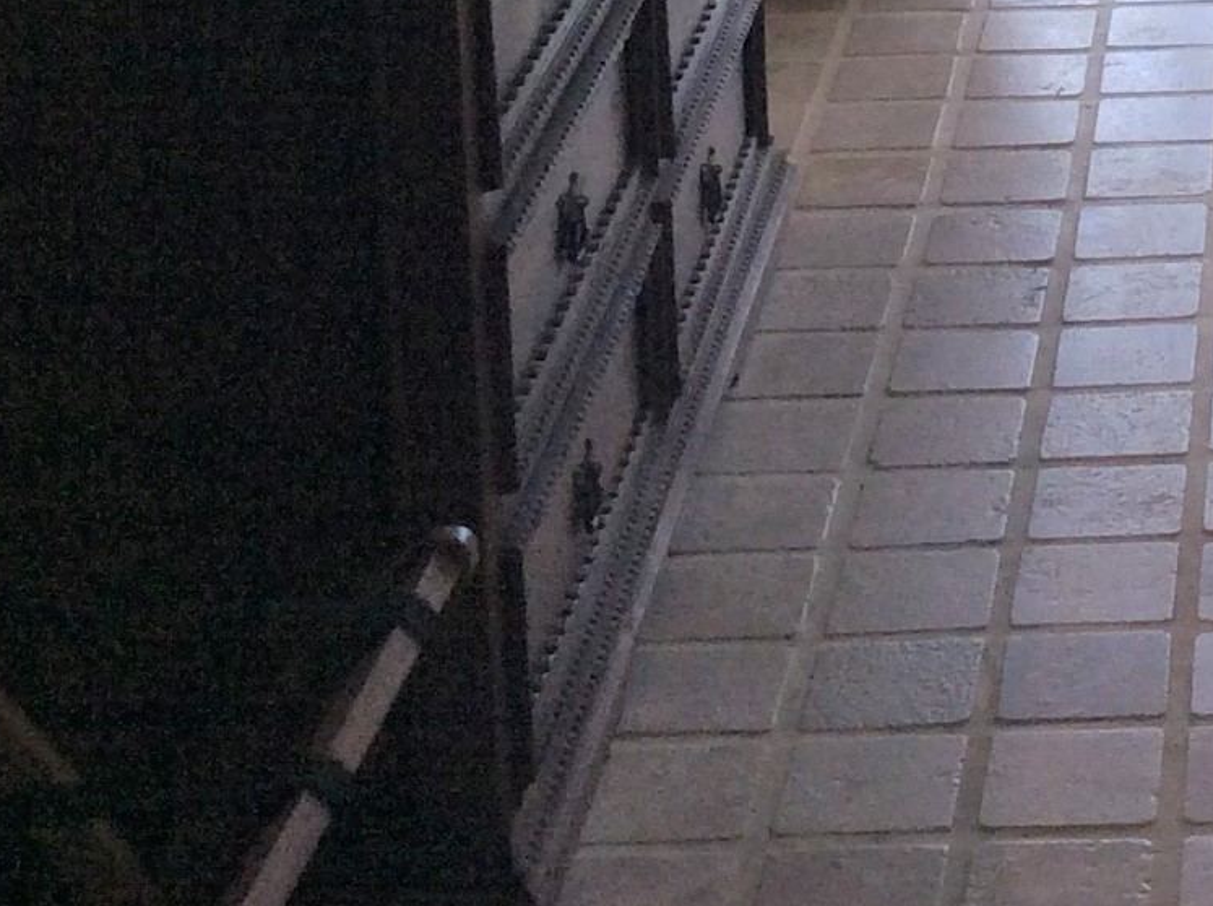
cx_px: 1489
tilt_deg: -10.6
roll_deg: +2.6
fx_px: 3884
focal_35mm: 111
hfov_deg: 16.9
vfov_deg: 12.5
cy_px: -523
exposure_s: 1/100
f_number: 2.4
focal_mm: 3.3
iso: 50
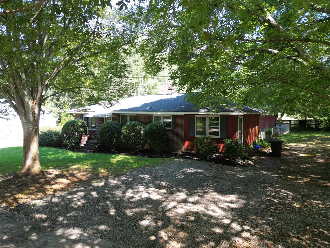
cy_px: 124
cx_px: 165
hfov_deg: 71.6
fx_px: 229
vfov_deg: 56.8
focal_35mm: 24
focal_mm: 6.72
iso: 120
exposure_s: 1/200
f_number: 1.7
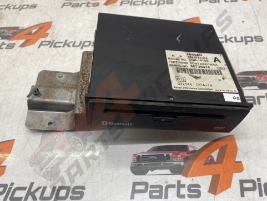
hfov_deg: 65.3
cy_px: 102
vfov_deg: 51.4
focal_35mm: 27
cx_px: 131
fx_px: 208
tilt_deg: -55.8
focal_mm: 4.25
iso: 40
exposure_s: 1/100
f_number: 1.8
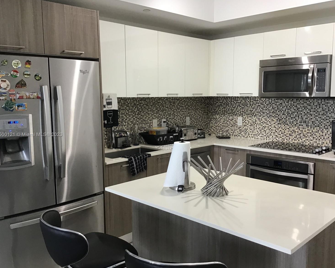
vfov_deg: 44.6
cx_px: 172
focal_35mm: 33
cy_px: 135
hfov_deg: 54.2
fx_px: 327
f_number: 2.4
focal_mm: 3.3
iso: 50
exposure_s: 1/30
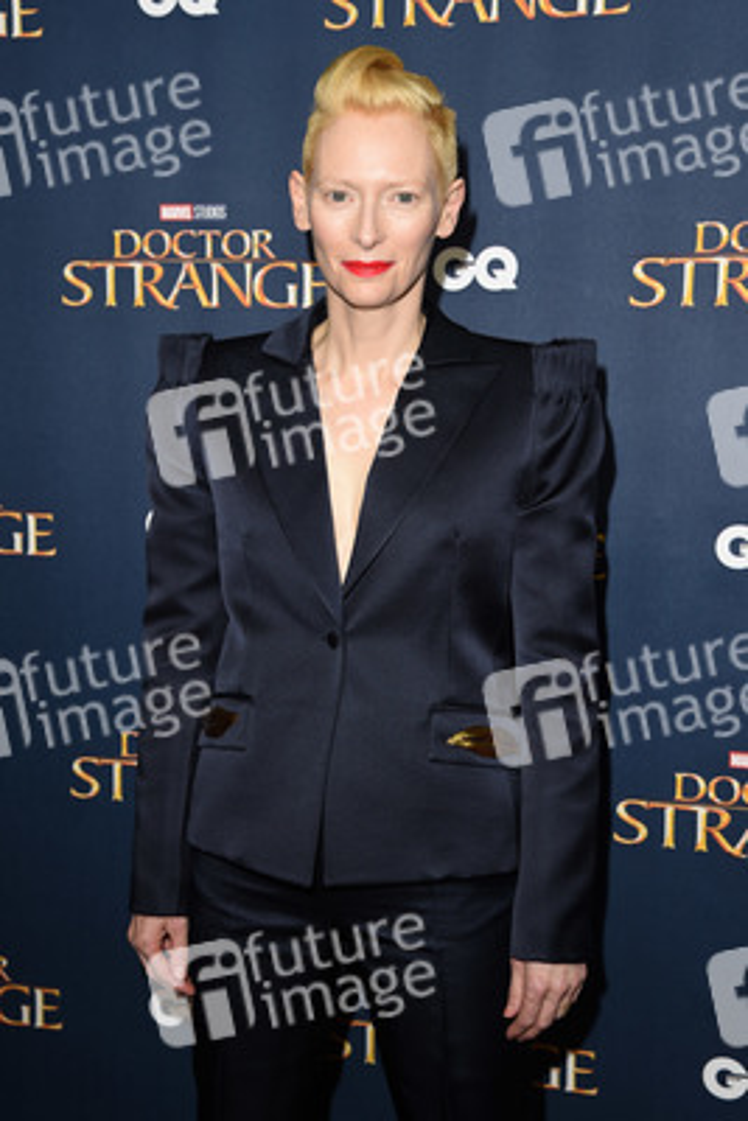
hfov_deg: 27.0
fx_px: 1557
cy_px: 560
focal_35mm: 50
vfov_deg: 39.6
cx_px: 374
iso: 640
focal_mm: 50
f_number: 5.6
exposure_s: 1/250
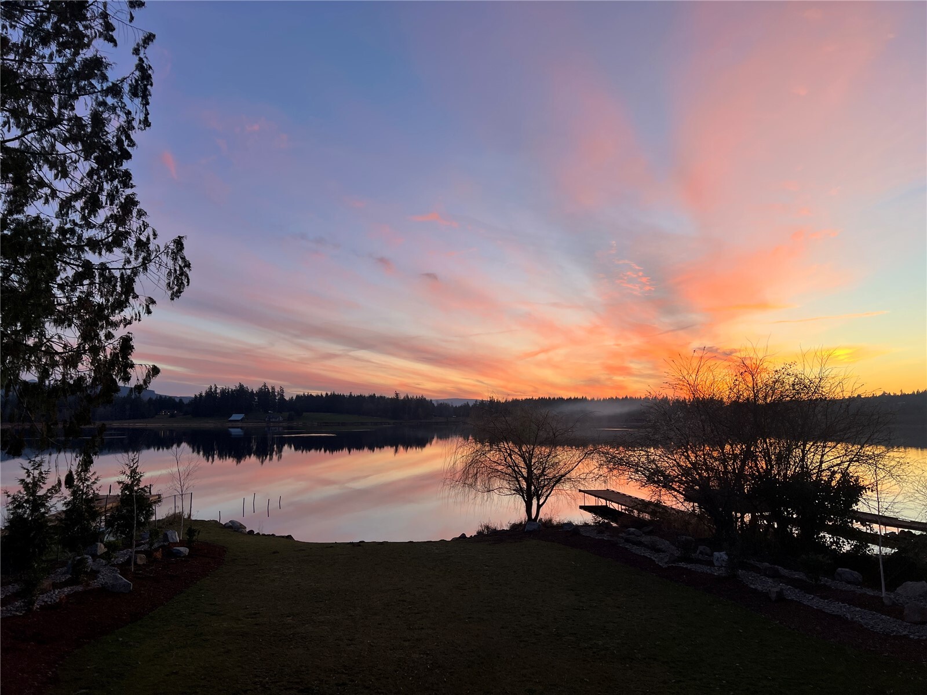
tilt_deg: +6.0
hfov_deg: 67.3
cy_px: 348
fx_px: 696
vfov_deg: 53.1
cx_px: 464
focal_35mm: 26
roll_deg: +0.3
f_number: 1.5
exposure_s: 1/121
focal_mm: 5.7
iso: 32
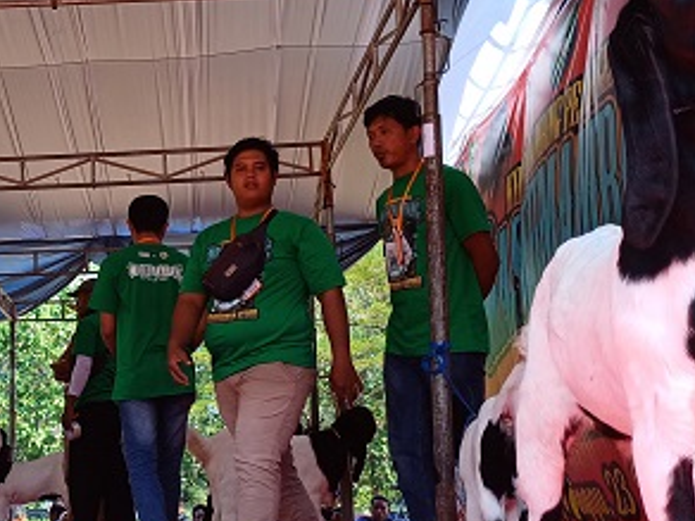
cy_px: 187
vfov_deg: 24.3
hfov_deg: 31.3
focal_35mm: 60
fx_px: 1205
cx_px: 126
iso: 50
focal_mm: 4.65
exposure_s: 1/236
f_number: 1.8
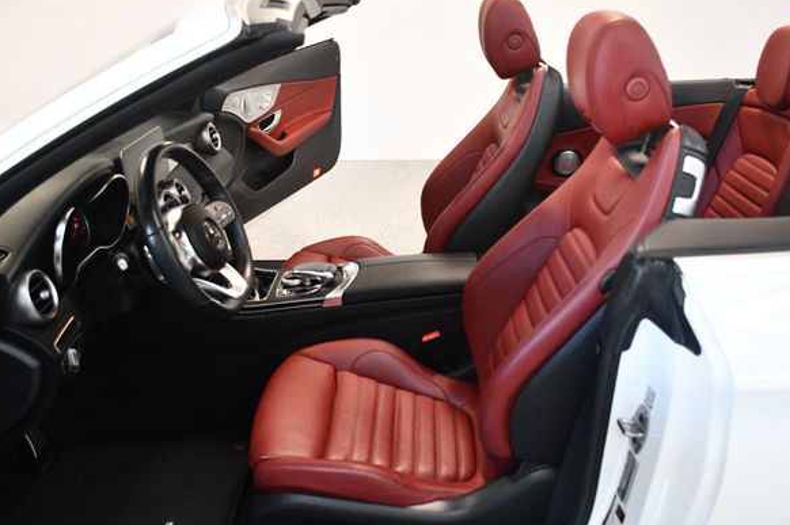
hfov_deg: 57.3
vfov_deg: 39.9
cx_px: 400
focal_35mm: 33
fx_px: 724
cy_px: 274
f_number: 3.5
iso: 2800
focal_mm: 20
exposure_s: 1/125
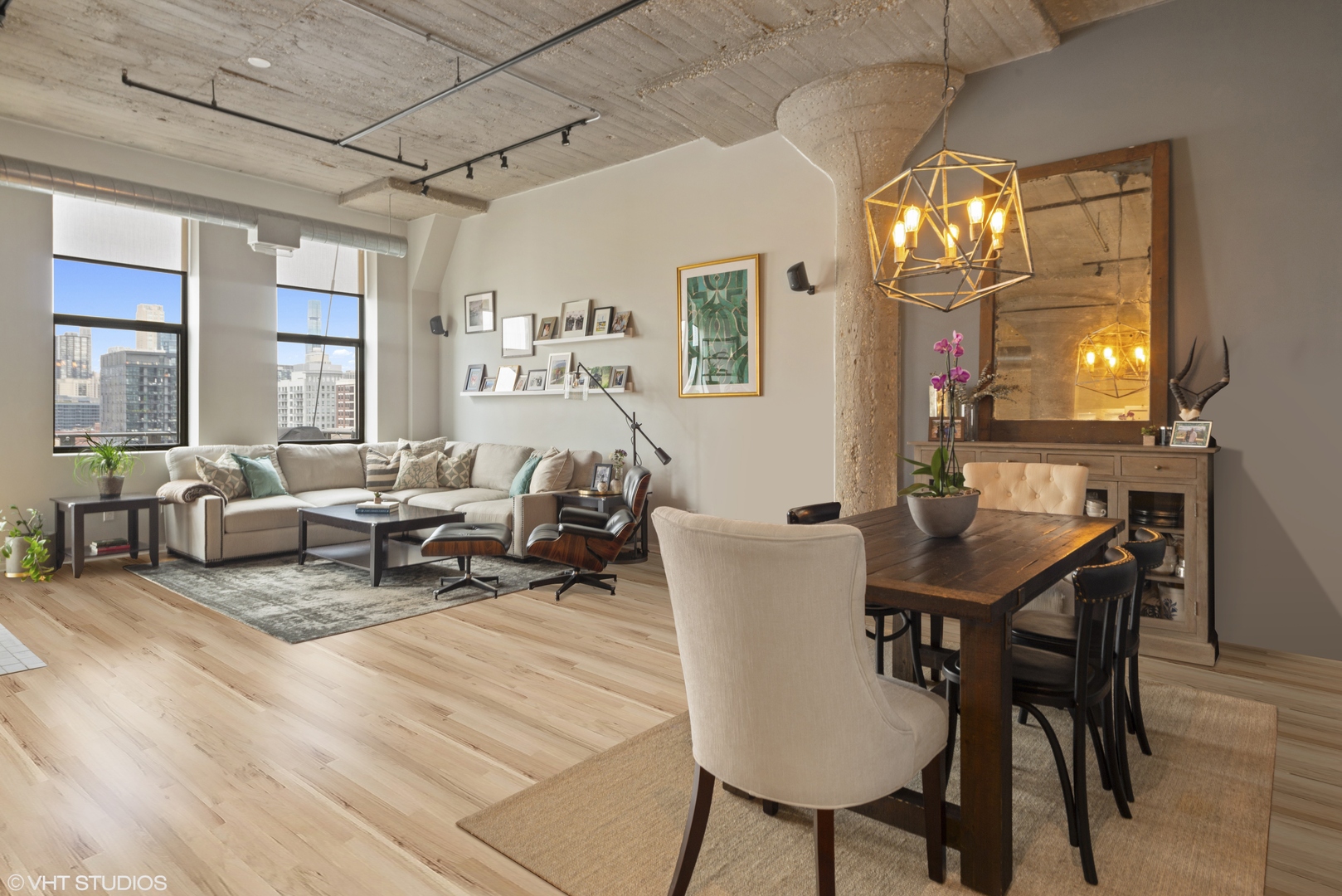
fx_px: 746
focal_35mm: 20
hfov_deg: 84.0
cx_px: 671
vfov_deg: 62.0
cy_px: 448
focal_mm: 20
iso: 200
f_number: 9
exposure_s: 1
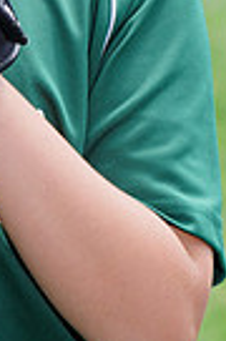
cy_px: -138
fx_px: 7004
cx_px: -34
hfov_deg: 1.8
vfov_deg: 2.8
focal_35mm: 740
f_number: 10
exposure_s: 1/200
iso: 200
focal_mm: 173
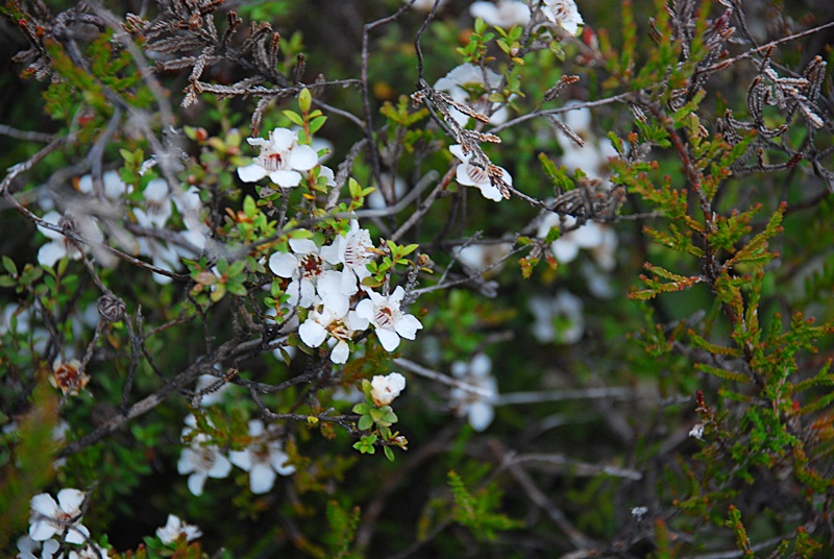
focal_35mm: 150
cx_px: 417
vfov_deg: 9.2
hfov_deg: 13.7
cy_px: 280
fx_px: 3480
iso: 400
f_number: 5.6
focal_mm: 100
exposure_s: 1/60
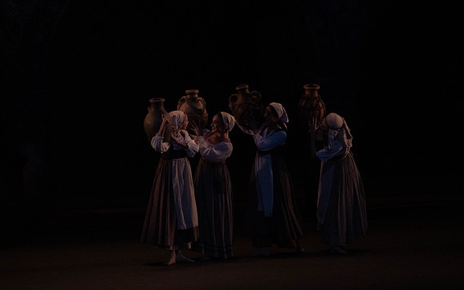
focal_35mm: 301
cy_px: 142
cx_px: 232
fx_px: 3806
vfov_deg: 4.4
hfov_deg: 7.0
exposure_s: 1/250
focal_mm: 294
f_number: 5.6
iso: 8000
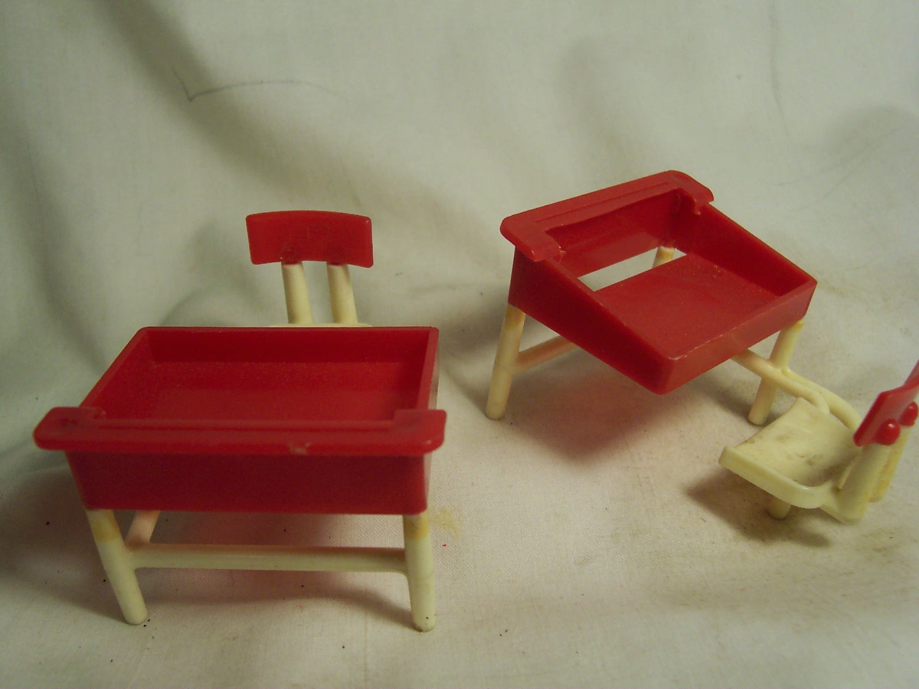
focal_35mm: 37
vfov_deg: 38.7
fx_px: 982
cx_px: 460
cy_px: 344
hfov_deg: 50.1
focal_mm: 5.6
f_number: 2.8
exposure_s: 1/250
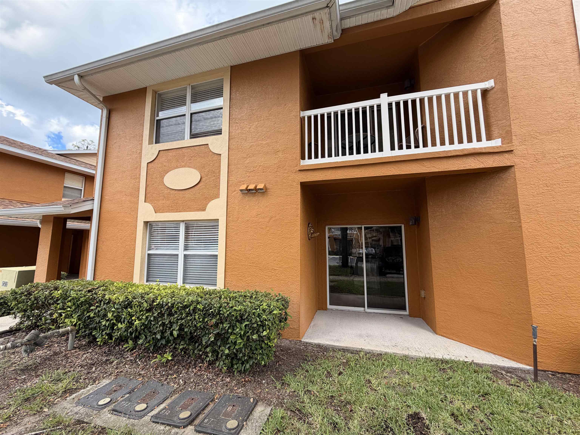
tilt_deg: +7.6
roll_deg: +1.1
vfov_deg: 85.7
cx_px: 290
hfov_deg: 102.1
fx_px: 235
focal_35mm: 14
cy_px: 218
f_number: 2.2
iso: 50
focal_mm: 2.22
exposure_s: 1/386
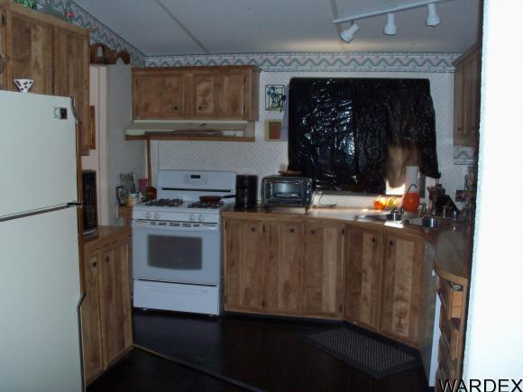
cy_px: 196
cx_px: 262
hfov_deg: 52.6
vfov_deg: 40.7
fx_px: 529
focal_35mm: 35
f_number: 3
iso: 100
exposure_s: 1/30
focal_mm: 6.3
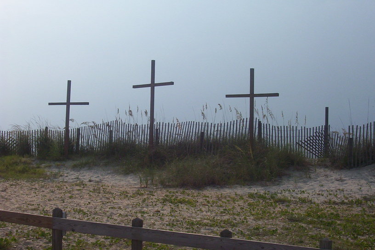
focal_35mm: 81
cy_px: 125
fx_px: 844
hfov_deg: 25.1
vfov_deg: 16.9
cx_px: 188
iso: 100
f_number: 6.84
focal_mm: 10.76
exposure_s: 1/842
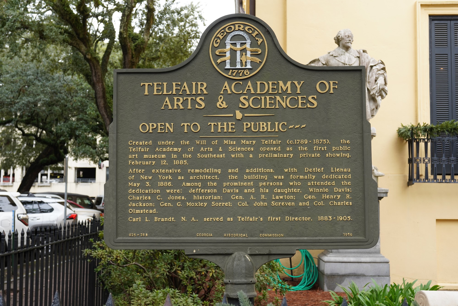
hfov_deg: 42.7
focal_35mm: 46
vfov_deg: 29.3
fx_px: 585
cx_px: 229
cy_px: 153
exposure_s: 1/100
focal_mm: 46
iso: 400
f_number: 8
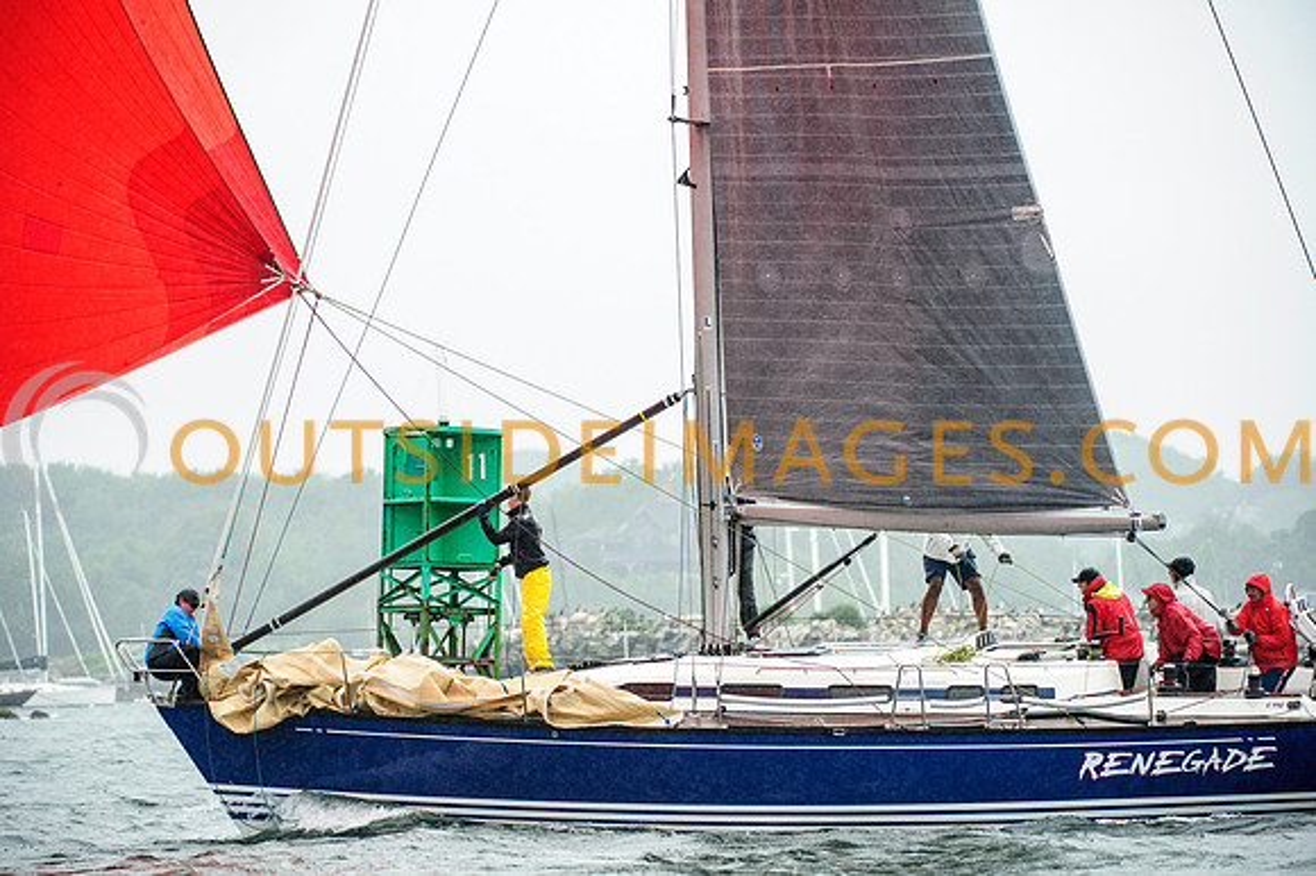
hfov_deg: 9.7
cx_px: 658
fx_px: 7771
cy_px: 438
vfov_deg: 6.5
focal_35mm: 213
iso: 640
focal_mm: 200
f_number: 5
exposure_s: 1/1000
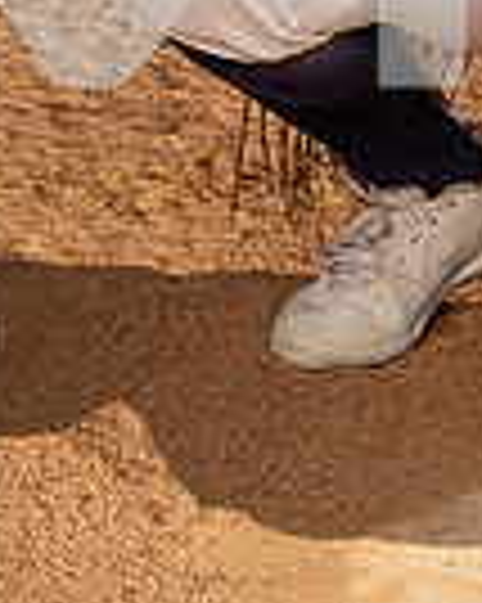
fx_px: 3945
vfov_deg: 8.5
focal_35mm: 221
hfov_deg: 7.0
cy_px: -364
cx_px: 541
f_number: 8
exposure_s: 1/250
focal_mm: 70
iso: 64
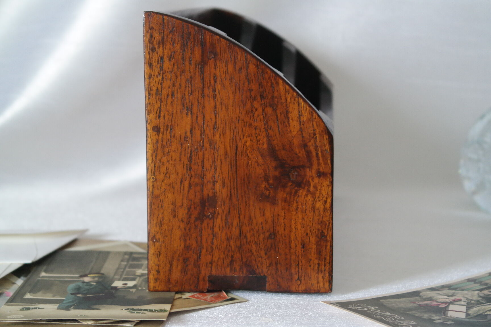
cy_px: 164
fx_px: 1050
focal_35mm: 77
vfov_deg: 17.7
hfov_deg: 26.3
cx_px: 246
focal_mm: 50
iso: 1600
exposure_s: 1/30
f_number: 5.6
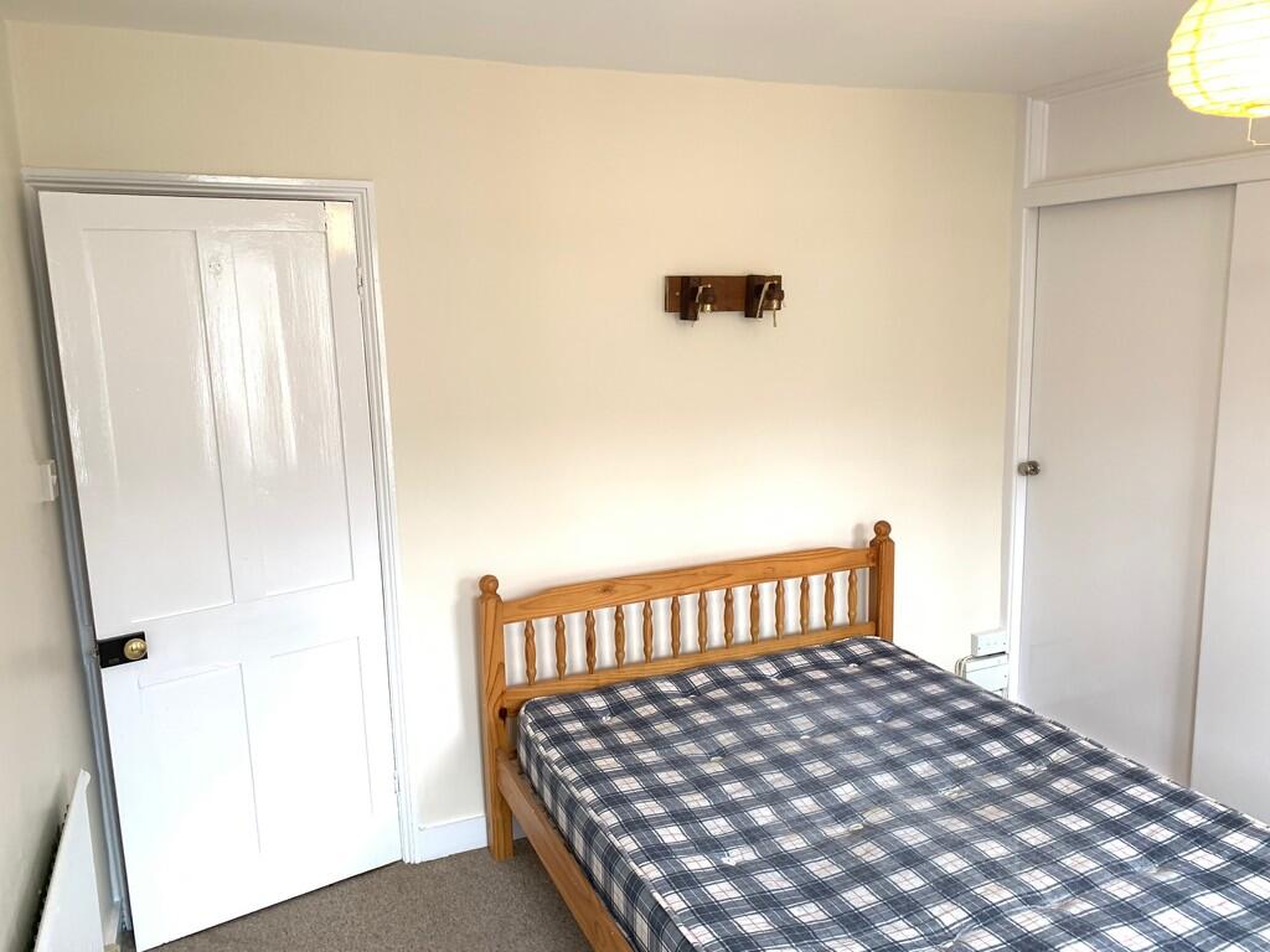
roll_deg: +1.9
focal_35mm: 26
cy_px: 476
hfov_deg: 67.3
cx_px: 635
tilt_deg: -9.7
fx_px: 954
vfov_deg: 53.1
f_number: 1.8
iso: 160
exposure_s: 1/50
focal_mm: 4.25
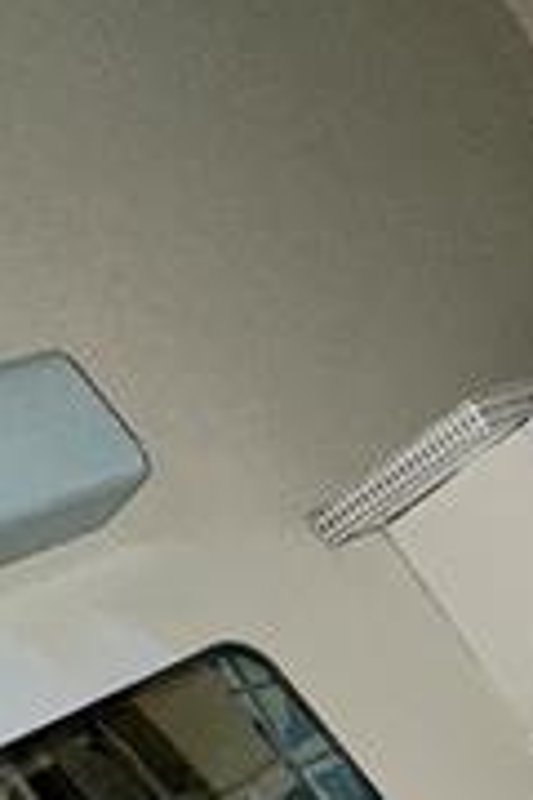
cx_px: 990
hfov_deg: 17.4
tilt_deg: -22.9
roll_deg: +31.1
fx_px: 1377
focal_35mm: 62
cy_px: 1049
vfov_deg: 27.0
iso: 80
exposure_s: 1/76
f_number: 2.2
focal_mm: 2.22
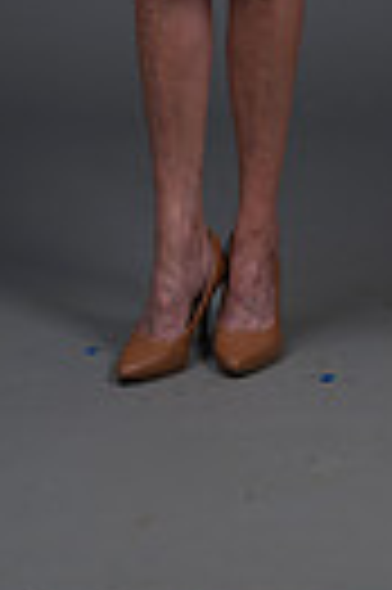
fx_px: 4503
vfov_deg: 7.3
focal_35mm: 275
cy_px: -383
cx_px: 194
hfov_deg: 5.0
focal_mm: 80
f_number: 5.6
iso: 160
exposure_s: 1/250
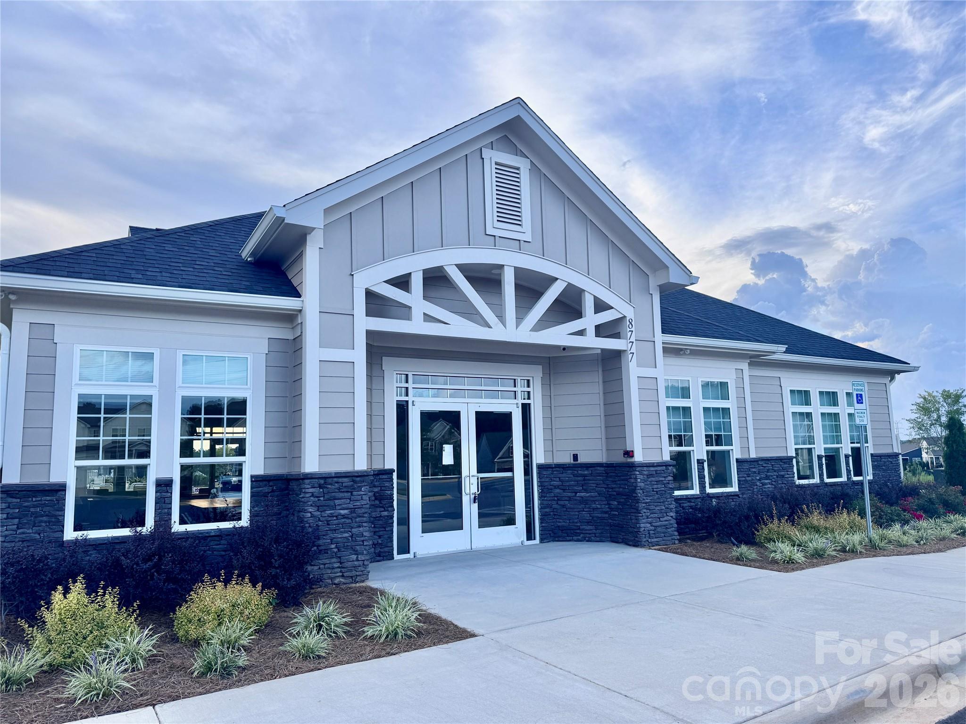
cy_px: 362
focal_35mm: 24
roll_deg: +1.0
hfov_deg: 71.6
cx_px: 483
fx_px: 670
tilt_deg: +7.8
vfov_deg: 56.8
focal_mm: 6.76
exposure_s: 1/952
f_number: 1.78
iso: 80
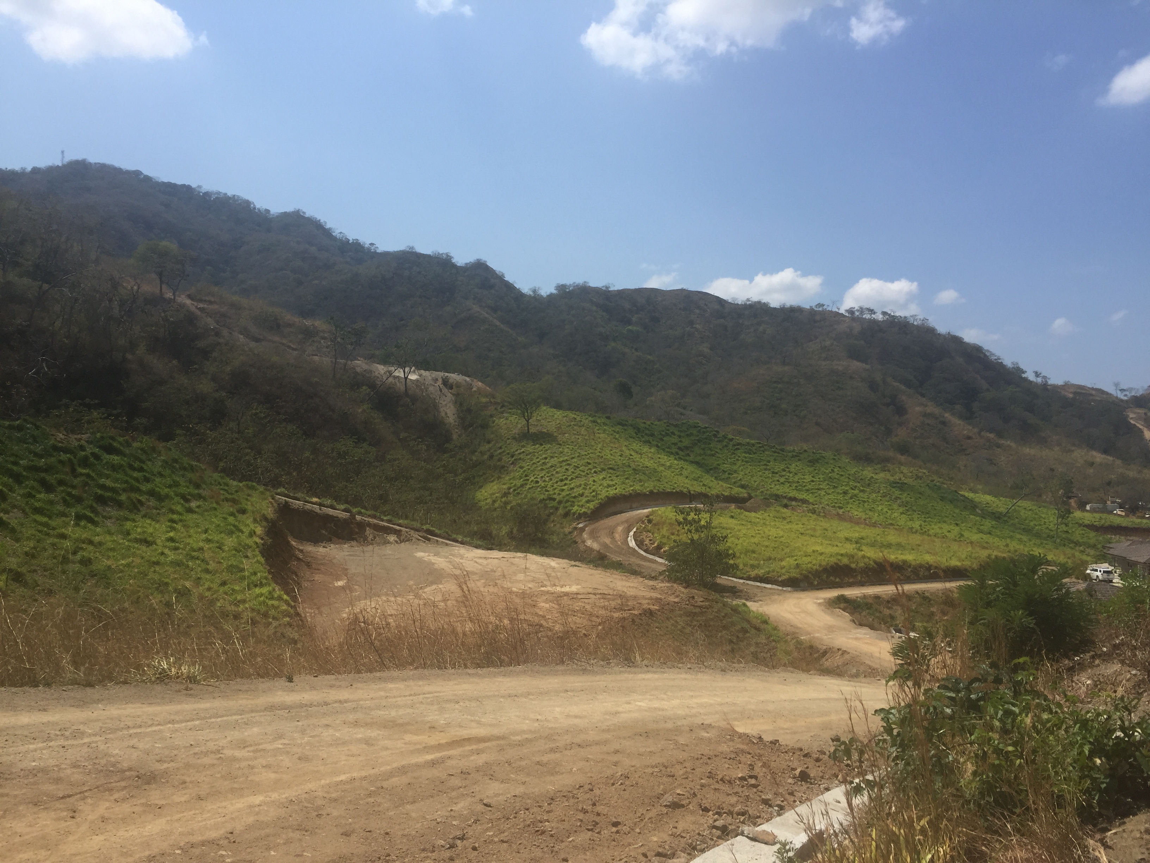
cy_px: 432
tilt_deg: -0.5
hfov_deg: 61.7
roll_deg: -1.6
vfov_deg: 48.2
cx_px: 575
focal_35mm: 29
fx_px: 963
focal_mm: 4.15
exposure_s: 1/3049
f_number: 2.2
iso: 32
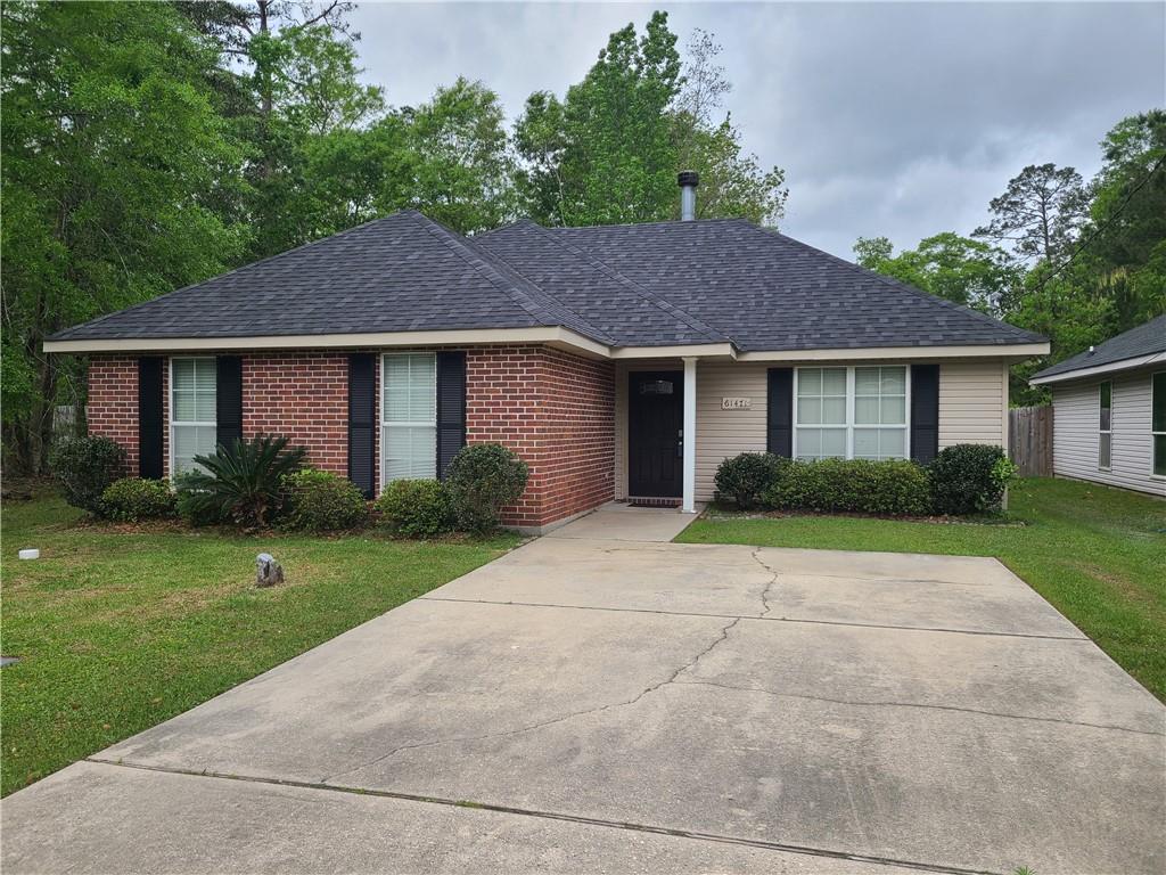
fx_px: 876
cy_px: 438
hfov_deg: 67.3
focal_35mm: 26
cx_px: 583
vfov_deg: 53.1
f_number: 1.8
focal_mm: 5.4
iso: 40
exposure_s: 1/1668
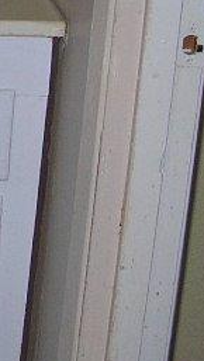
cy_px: -46
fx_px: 1497
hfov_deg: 7.3
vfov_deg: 13.5
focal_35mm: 156
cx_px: -281
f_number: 2.7
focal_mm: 6
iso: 50
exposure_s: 1/60.1
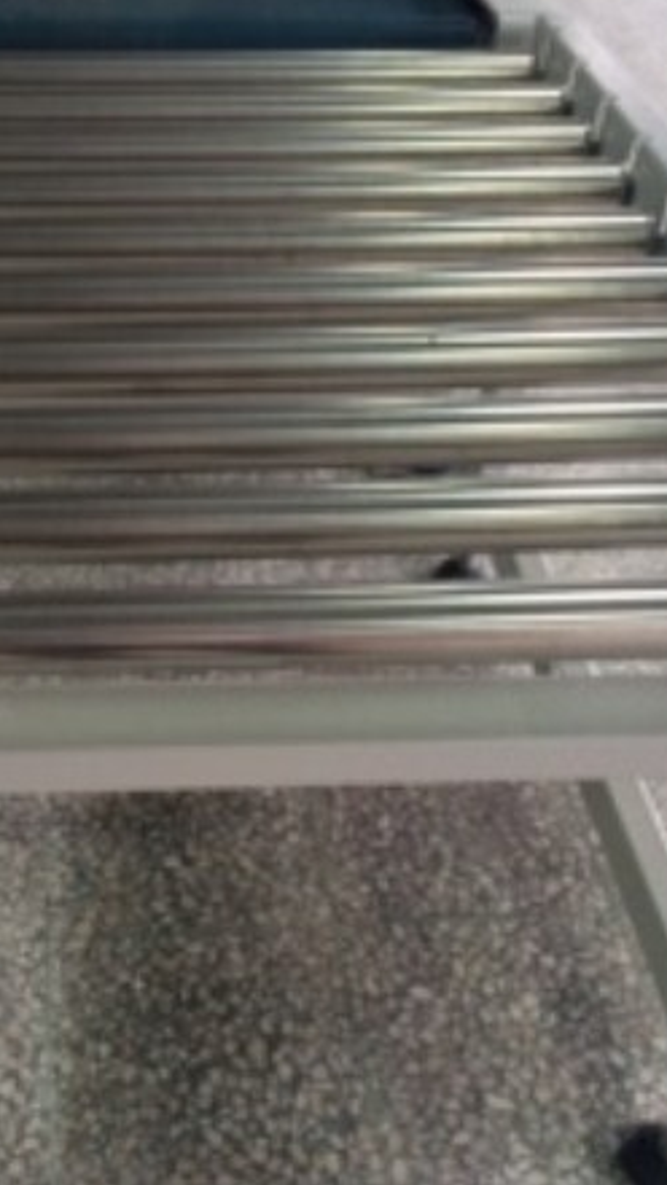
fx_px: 1352
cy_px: 586
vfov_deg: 47.4
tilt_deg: -40.2
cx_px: 137
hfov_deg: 27.2
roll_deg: -0.1
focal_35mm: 43
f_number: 2.2
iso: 125
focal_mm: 4.15
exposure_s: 1/33
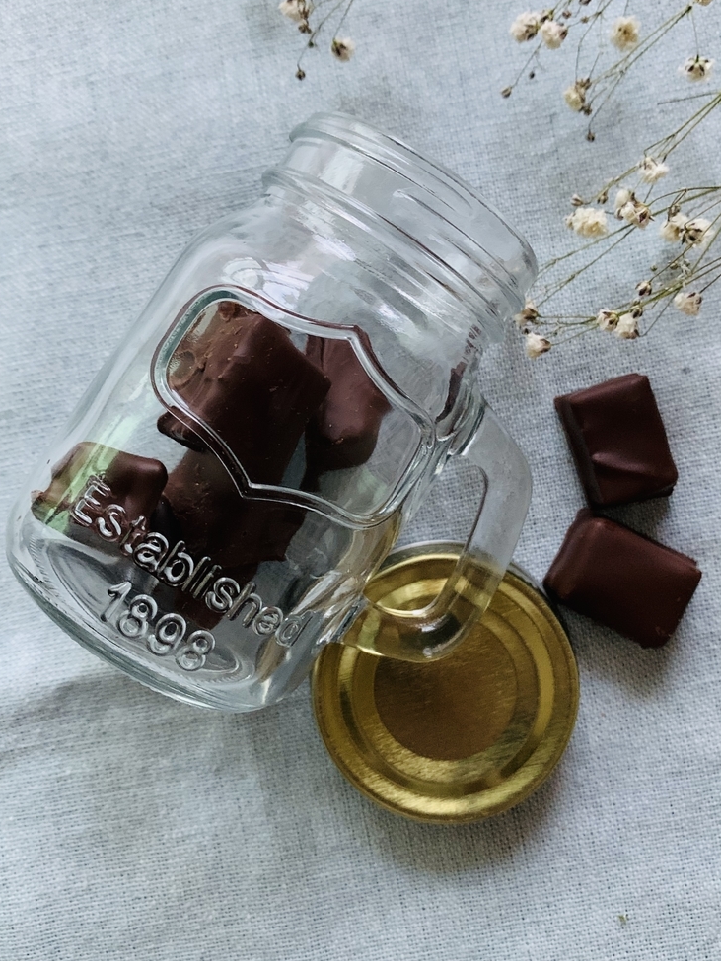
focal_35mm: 32
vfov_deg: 56.7
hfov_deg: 44.1
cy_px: 433
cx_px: 370
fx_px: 889
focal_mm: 4.25
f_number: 1.8
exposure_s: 1/30
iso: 400
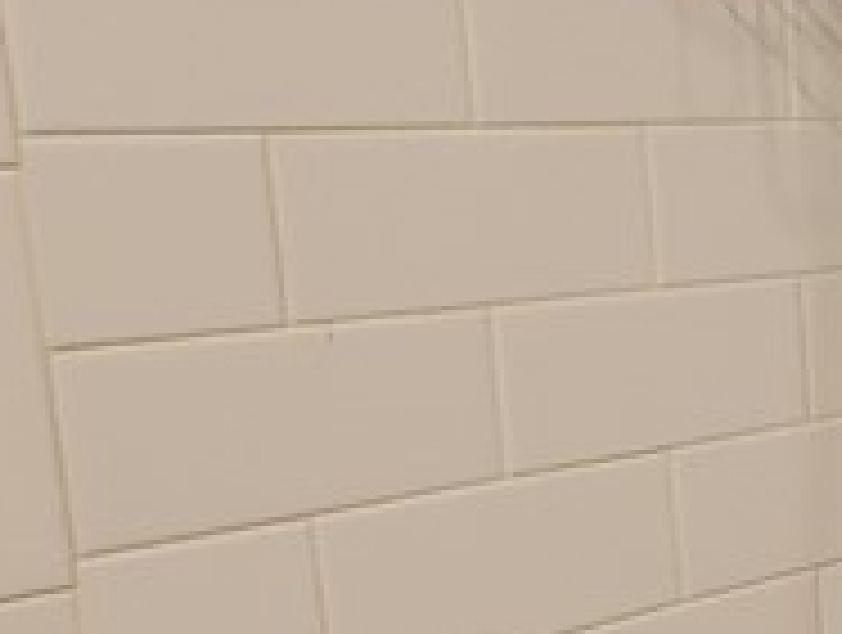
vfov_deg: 20.7
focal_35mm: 71
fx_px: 1730
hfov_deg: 15.4
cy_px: 441
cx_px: 1990
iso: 320
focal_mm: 2.2
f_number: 2.2
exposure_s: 1/60
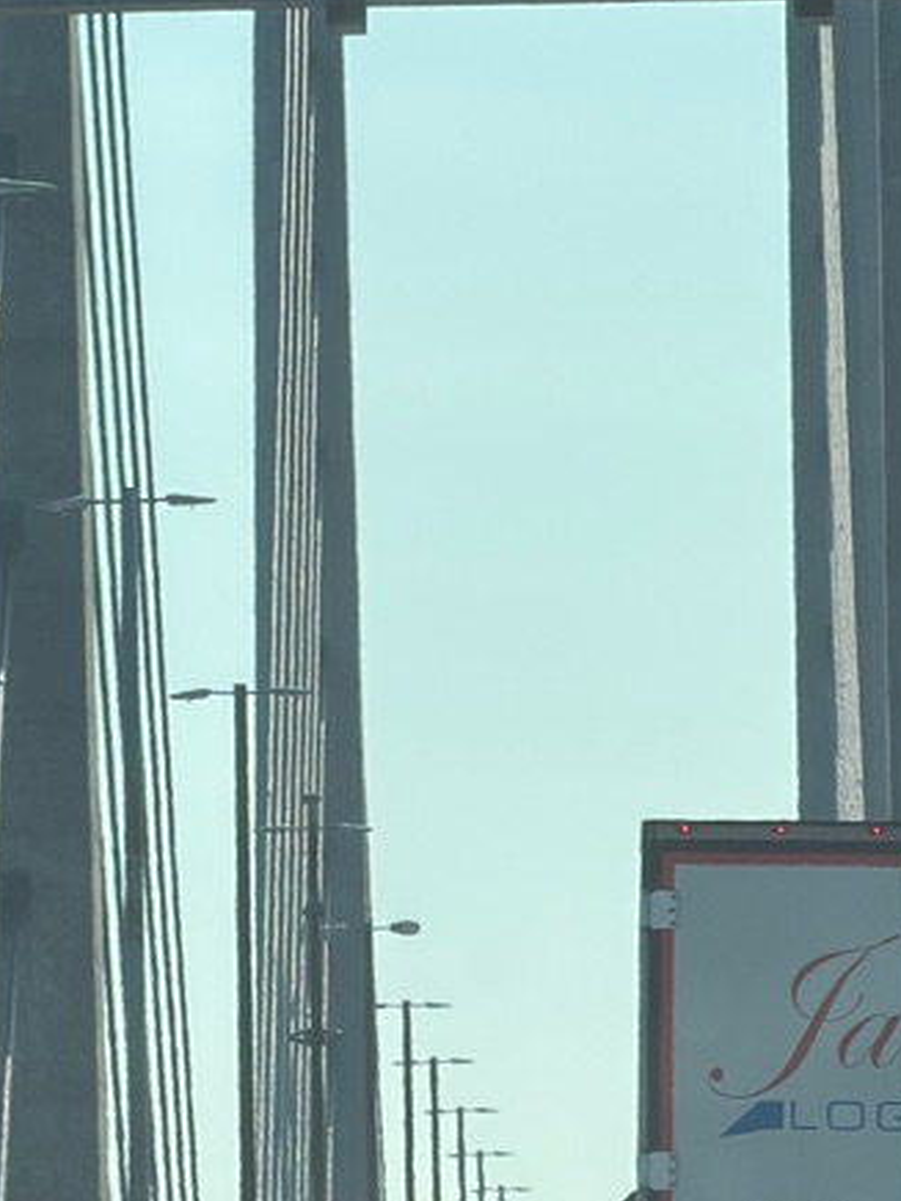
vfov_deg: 4.1
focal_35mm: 488
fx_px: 16936
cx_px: 146
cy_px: 253
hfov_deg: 3.0
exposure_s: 1/1143
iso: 20
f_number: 2.8
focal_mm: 16.89
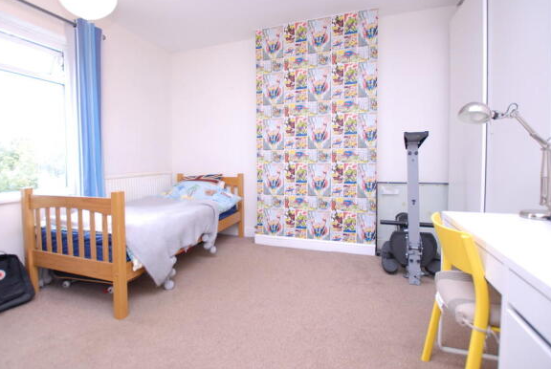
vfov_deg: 70.6
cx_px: 255
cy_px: 174
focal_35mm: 17
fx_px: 261
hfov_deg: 93.0
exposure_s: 1/45
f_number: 3.5
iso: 250
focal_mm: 10
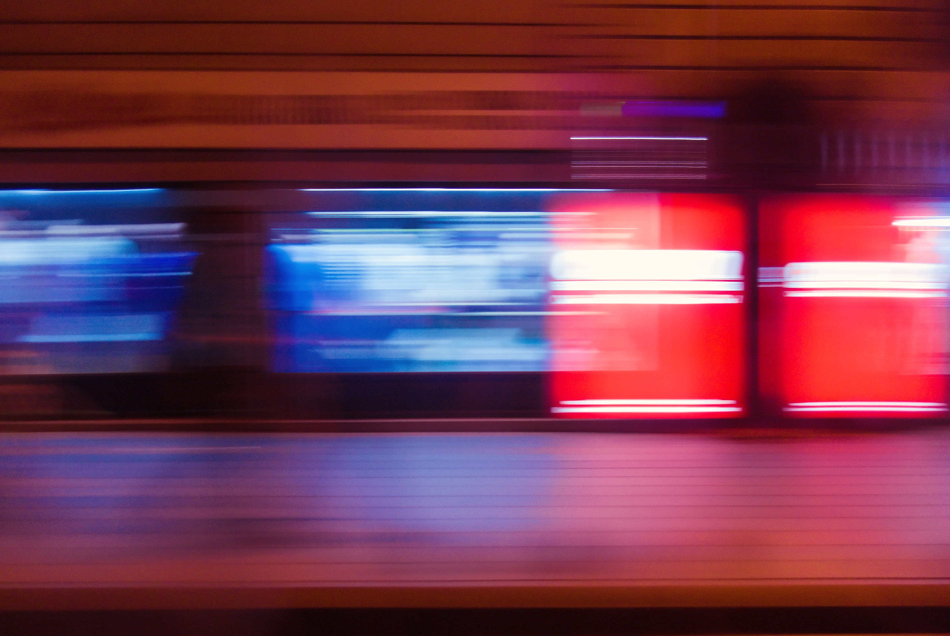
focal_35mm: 46
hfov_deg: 42.7
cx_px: 475
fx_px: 1215
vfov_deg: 29.3
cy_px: 318
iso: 400
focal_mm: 31
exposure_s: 1/6
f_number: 4
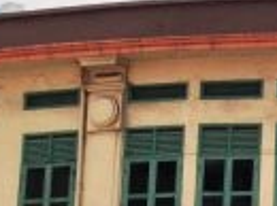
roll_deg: +0.2
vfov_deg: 9.0
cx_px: 479
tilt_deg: +13.1
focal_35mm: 163
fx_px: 1302
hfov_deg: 11.4
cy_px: 212
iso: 50
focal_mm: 4.12
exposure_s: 1/3012
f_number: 2.4
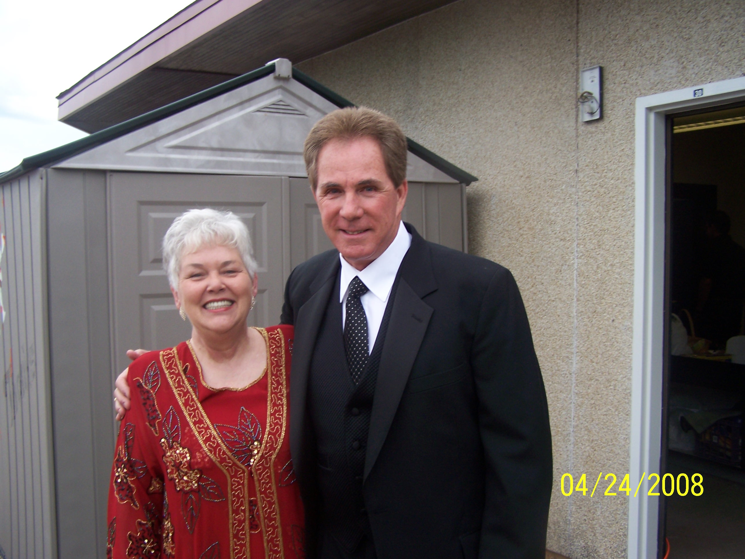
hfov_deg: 49.0
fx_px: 818
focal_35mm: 38
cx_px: 372
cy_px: 280
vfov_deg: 37.7
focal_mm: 6.3
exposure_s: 1/250
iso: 80
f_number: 2.8
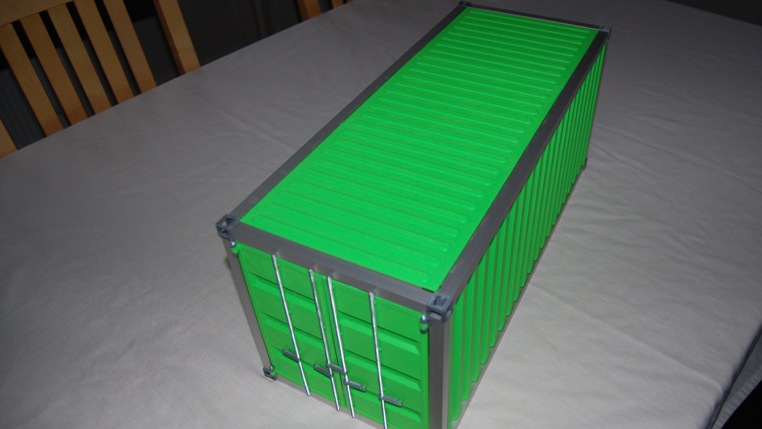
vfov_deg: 40.2
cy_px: 208
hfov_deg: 66.1
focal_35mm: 29
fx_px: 586
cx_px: 385
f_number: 3.5
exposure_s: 1/60
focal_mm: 18
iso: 400
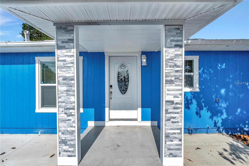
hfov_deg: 100.4
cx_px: 124
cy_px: 83
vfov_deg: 77.3
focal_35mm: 15
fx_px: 104
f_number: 6.3
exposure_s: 1/3200
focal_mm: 10
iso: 250
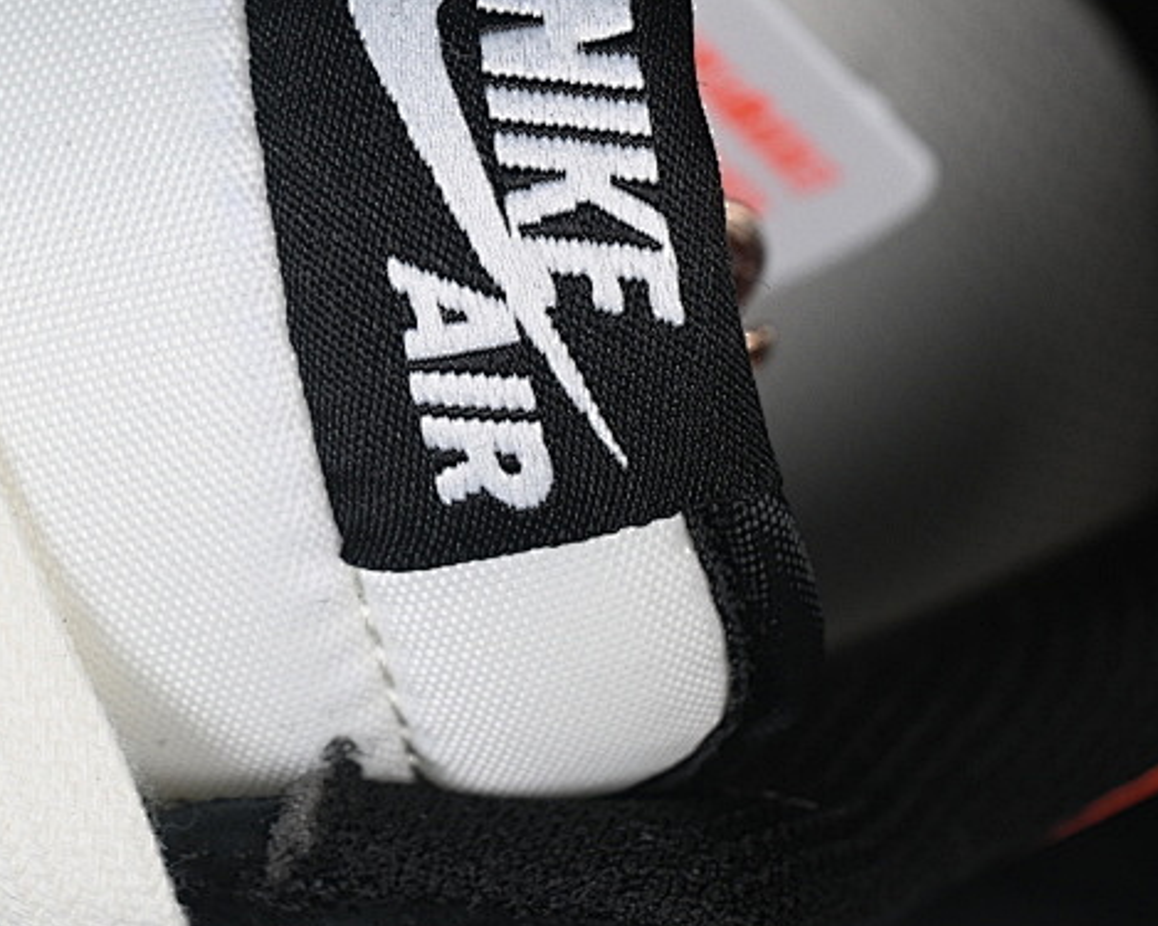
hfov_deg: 11.9
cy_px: 306
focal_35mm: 162
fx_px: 5551
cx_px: 259
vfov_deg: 9.5
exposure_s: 1/60
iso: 160
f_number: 7.1
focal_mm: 50
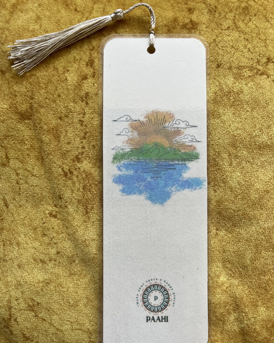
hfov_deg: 51.5
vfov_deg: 62.2
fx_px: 284
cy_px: 175
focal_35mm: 28
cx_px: 134
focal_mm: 5.1
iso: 40
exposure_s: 1/153
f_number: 1.6
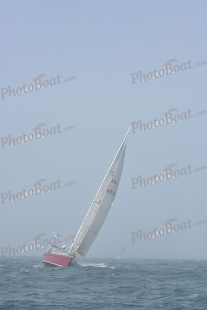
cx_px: 104
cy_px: 155
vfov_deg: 27.0
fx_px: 646
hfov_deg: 18.2
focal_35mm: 75
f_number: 9
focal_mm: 75
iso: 320
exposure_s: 1/1000
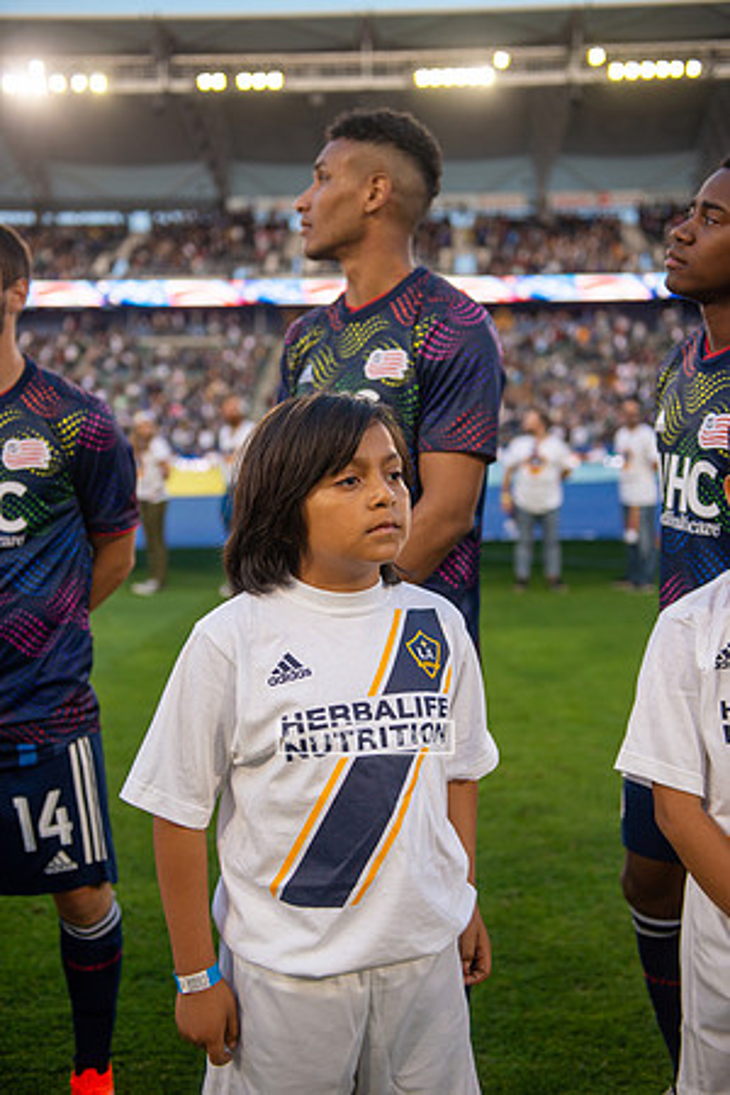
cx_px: 365
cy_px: 548
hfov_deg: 31.9
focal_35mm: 42
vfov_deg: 46.4
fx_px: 1277
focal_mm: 42
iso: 200
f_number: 2.8
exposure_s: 1/640
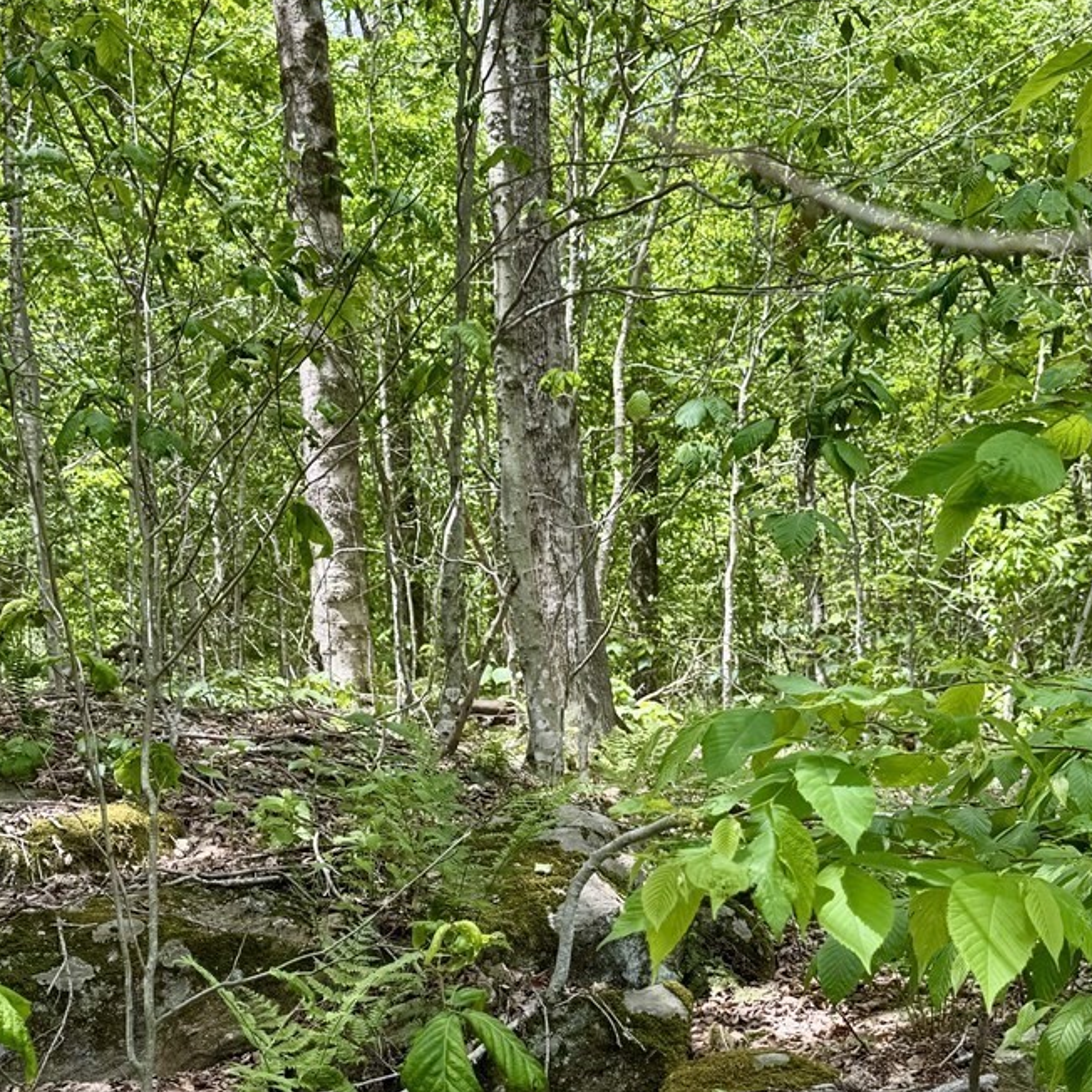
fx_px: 1785
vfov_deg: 33.4
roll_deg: +3.4
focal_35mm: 50
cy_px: 809
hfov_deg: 33.9
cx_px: 444
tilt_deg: +6.4
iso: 80
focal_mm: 6.76
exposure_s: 1/514
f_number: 1.78
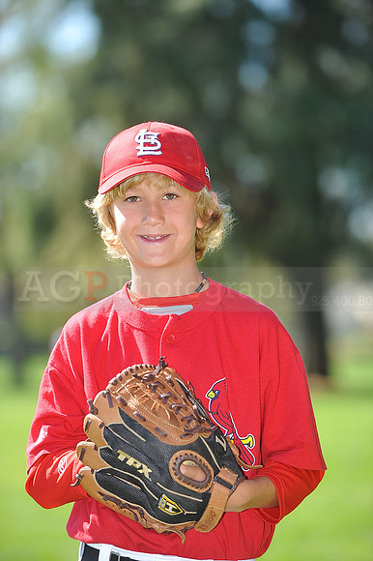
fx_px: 2723
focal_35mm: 175
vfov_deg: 11.8
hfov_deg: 7.8
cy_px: 280
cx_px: 186
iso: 200
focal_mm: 175
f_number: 4.5
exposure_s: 1/500
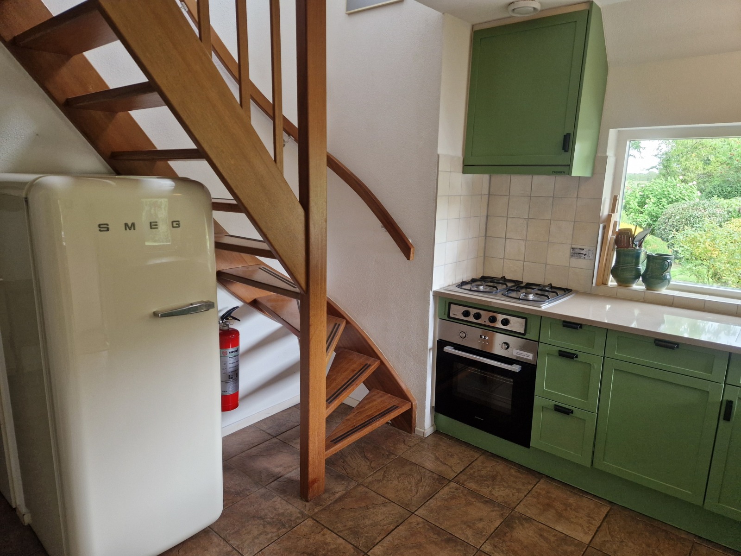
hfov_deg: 73.9
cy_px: 278
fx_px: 492
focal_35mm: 23
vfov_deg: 58.9
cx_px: 370
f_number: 1.8
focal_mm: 5.4
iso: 250
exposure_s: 1/100
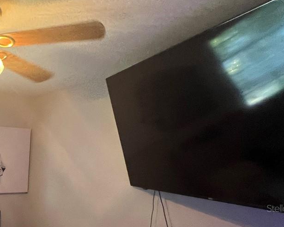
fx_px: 277
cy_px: 208
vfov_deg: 40.8
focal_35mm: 33
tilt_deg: -9.1
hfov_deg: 39.0
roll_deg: -0.3
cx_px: -59
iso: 500
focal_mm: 1.57
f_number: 1.8
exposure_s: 1/60
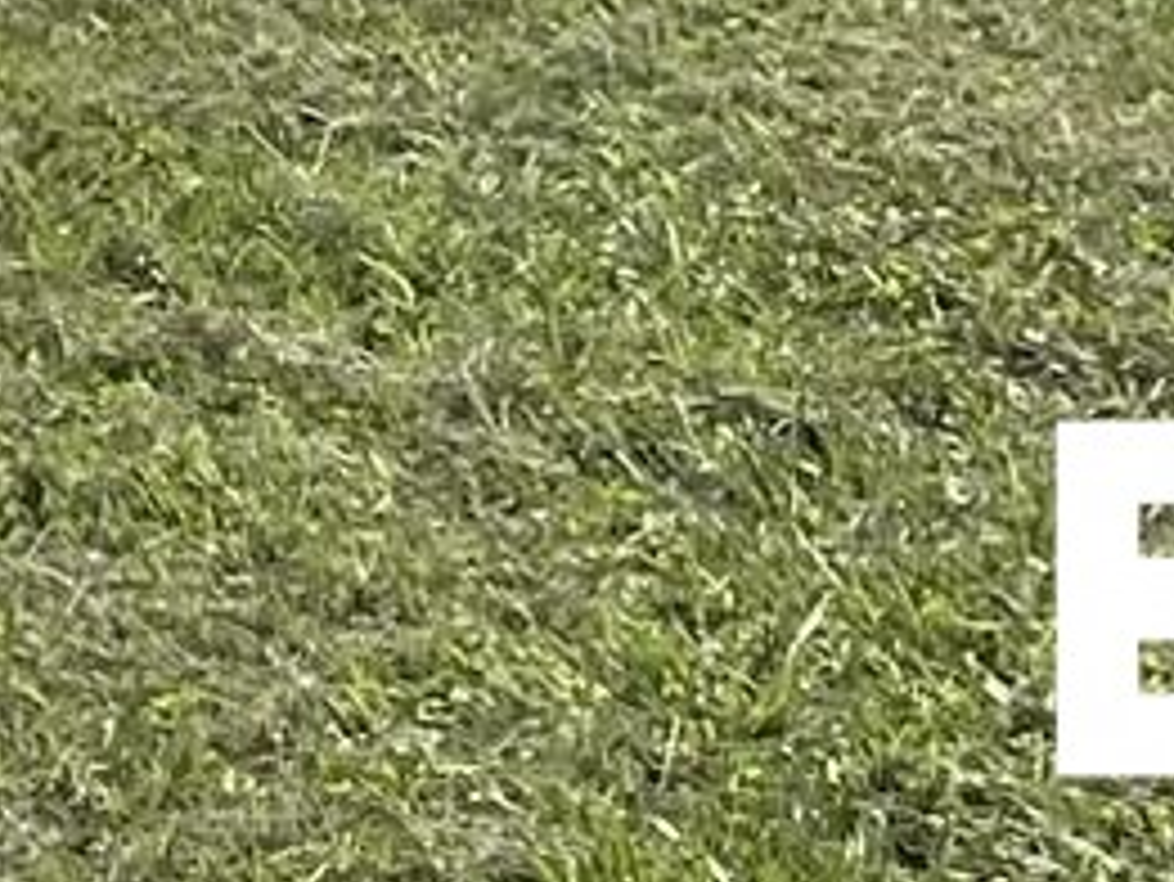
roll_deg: +0.3
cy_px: -2034
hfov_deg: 8.7
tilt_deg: -1.7
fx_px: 6650
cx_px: -2051
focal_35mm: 196
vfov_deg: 6.7
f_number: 1.6
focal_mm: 5.1
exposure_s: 1/5917
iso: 32
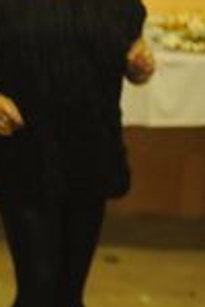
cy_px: 261
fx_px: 2272
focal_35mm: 266
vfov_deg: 7.7
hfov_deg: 4.9
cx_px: -472
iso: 4000
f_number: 1.8
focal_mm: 50
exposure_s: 1/100
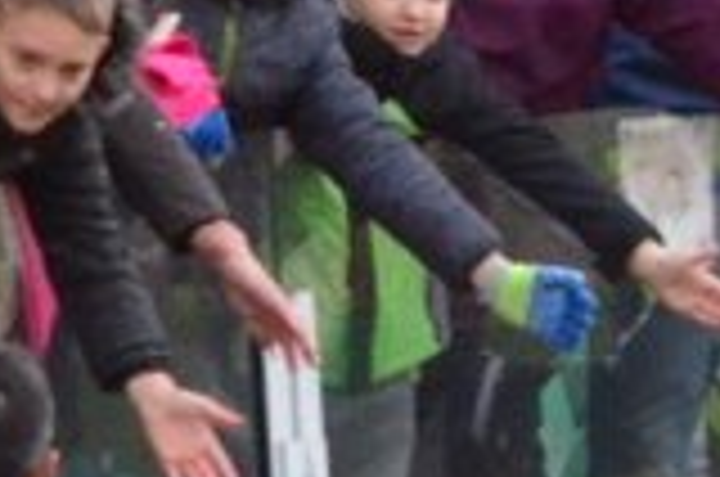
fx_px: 15709
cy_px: 416
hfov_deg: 2.6
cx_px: 2205
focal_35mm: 787
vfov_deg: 1.7
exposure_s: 1/800
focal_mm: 70
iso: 3200
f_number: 7.1
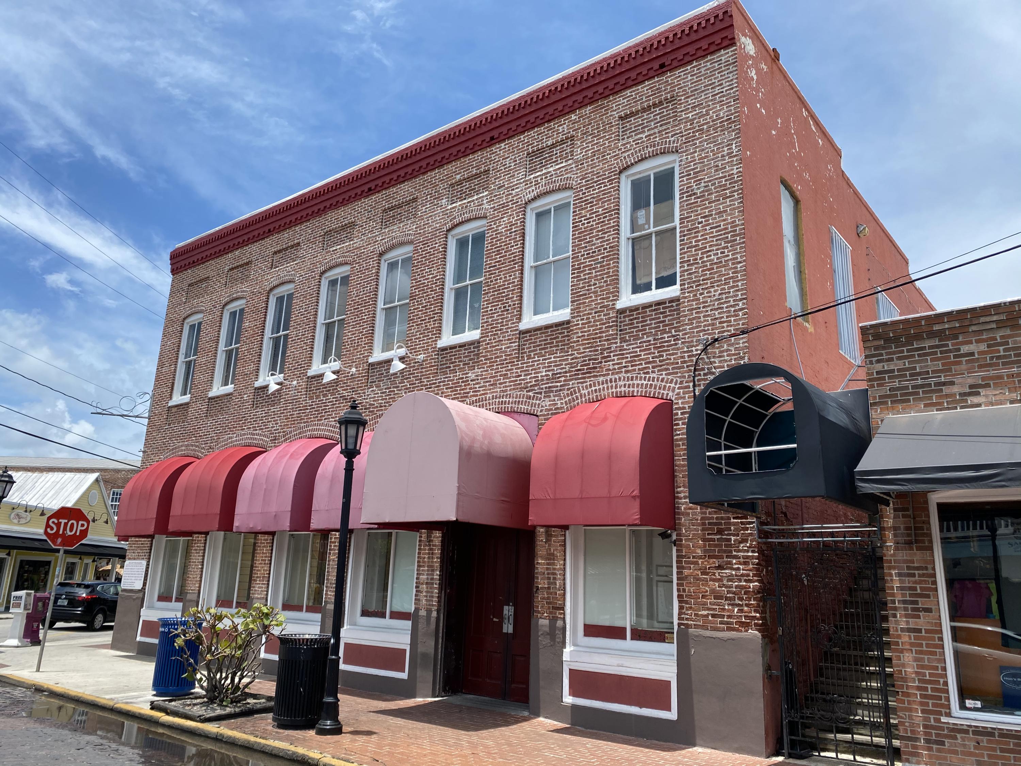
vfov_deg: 53.1
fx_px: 767
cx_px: 510
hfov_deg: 67.3
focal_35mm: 26
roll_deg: -1.9
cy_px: 383
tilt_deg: +14.3
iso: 32
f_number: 1.8
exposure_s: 1/2817
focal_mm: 4.25
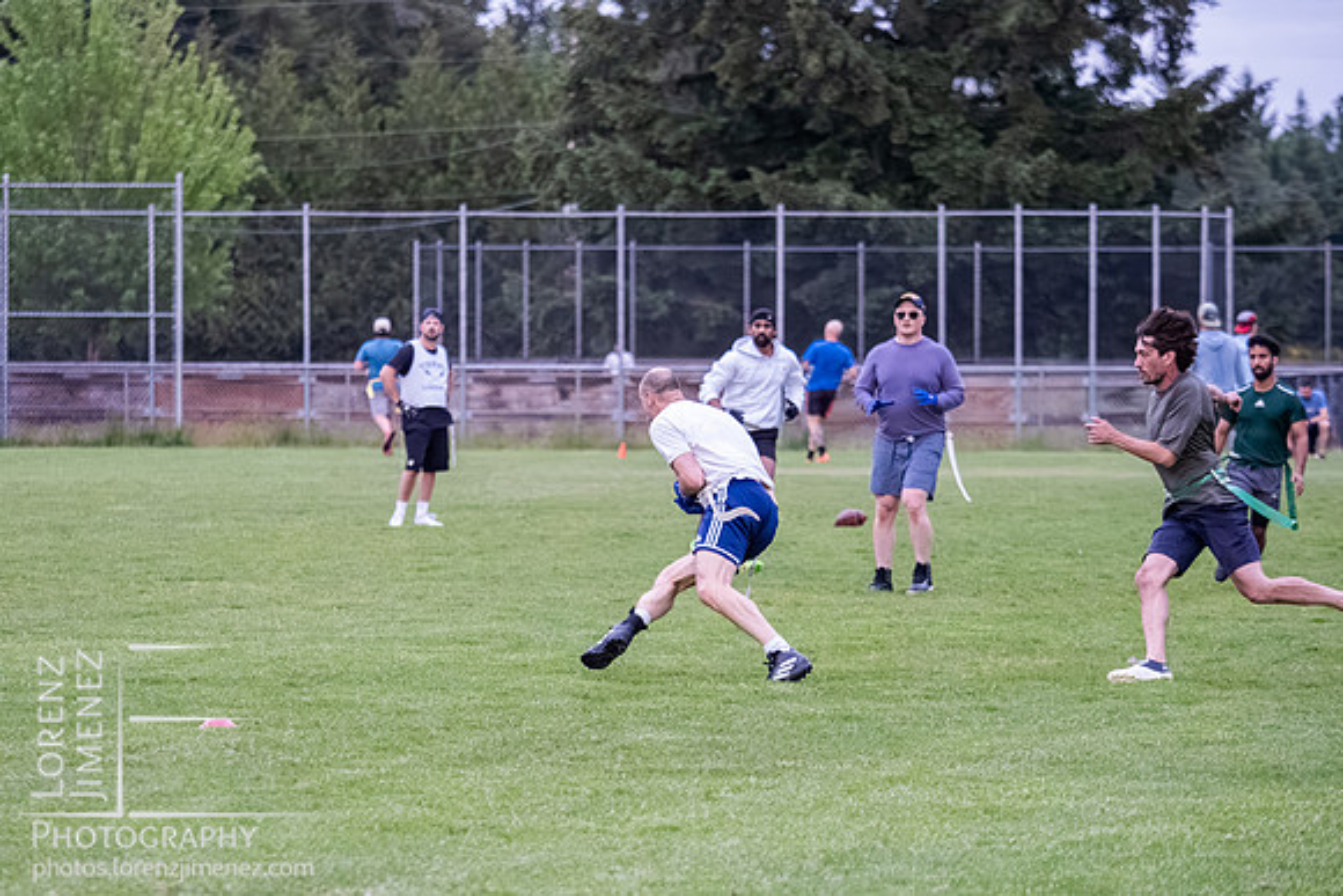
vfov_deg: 7.0
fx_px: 7373
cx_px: 672
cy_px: 504
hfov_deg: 10.4
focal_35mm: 198
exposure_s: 1/1000
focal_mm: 95
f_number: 2.8
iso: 6400
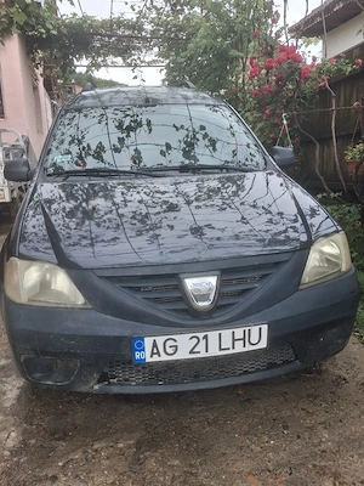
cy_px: 243
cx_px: 182
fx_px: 379
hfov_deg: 51.4
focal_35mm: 27
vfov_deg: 65.3
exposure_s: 1/179
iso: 25
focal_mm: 4
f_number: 1.8
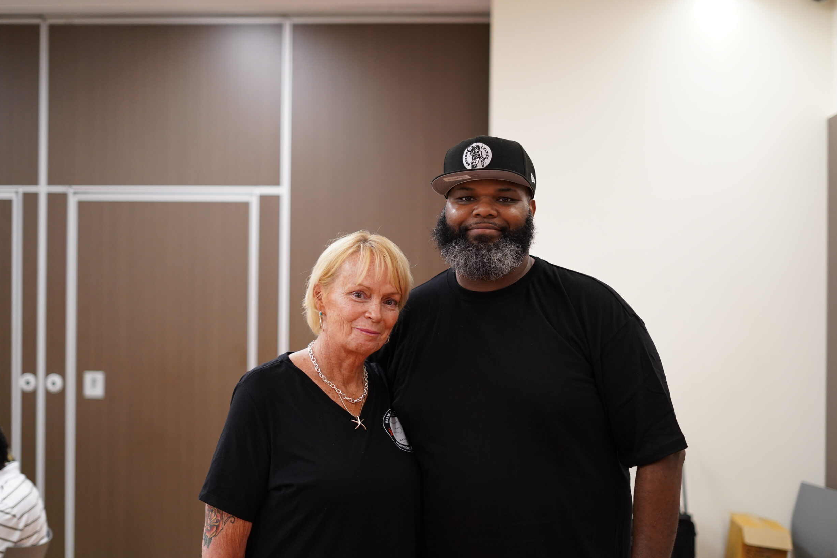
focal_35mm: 52
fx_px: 1209
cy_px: 284
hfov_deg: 38.2
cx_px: 428
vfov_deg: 26.0
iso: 1250
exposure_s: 1/320
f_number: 1.8
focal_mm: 50
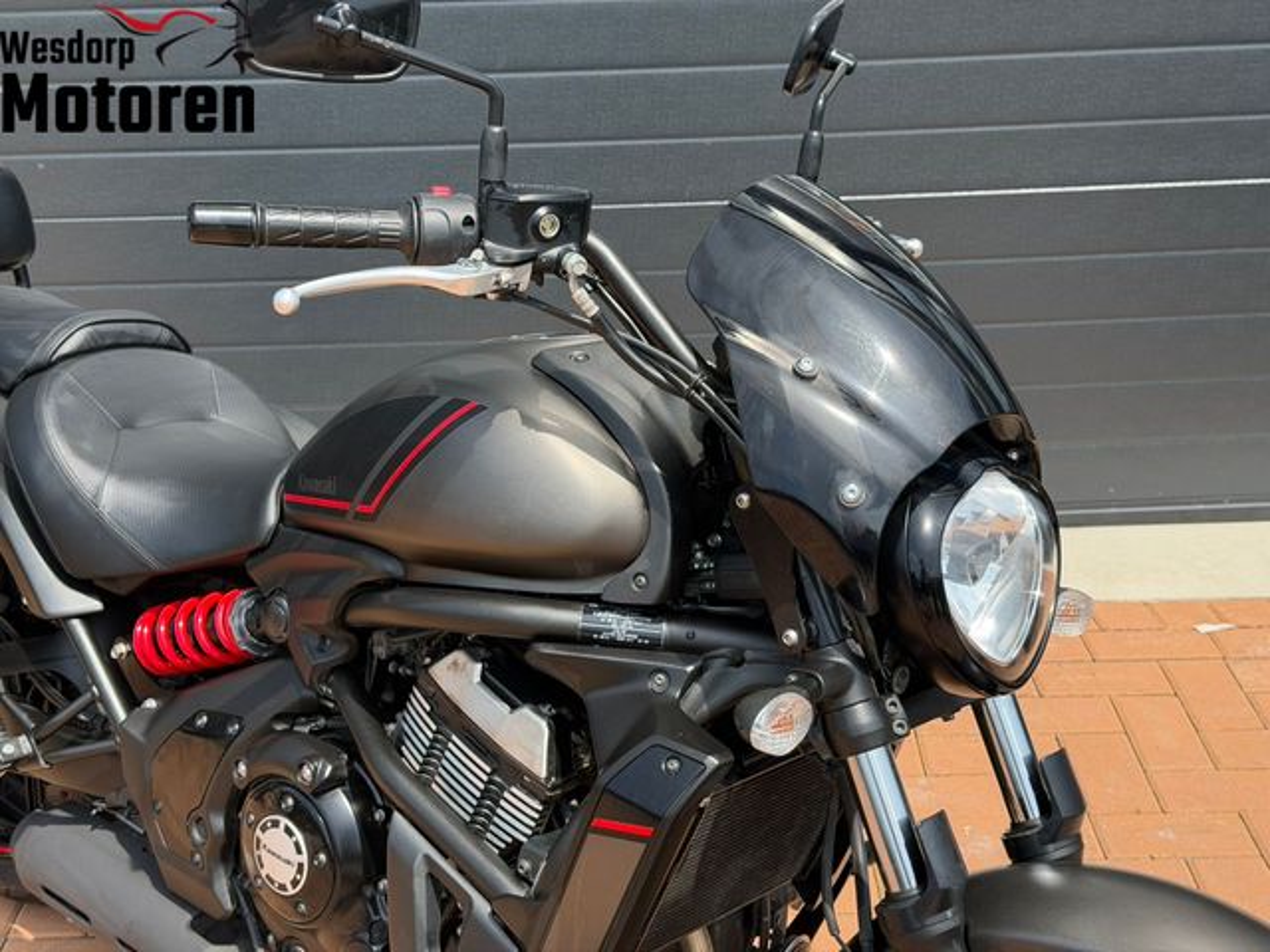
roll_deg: +2.8
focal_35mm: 48
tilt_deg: -22.6
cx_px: 635
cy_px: 476
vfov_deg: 30.3
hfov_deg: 39.7
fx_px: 1761
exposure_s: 1/2146
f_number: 1.78
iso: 100
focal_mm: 6.76
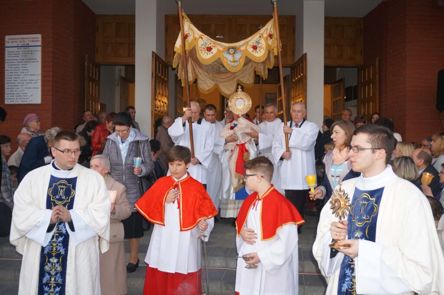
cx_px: 222
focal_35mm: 34
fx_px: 425
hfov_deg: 55.2
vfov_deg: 38.3
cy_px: 148
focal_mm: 23
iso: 800
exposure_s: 1/160
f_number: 4.5
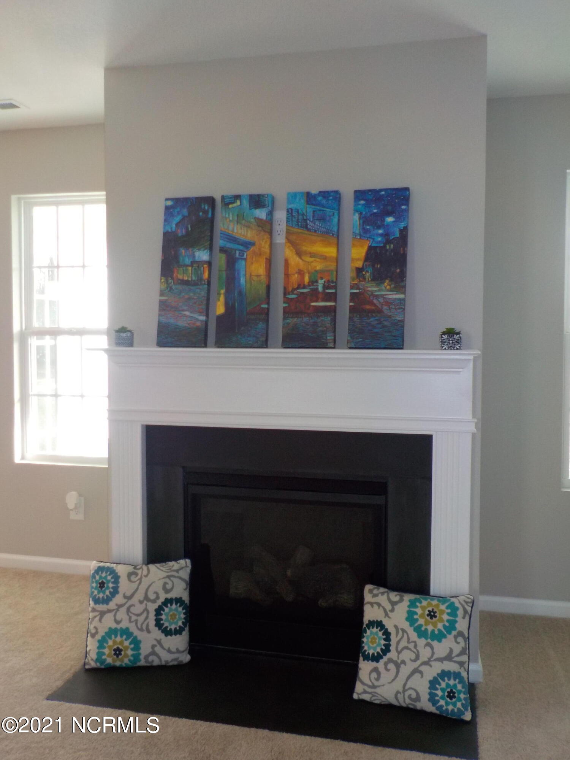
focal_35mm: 30
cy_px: 380
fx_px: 659
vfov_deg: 60.0
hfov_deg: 46.8
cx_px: 285
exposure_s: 1/30
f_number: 3.3
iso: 160
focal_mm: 4.1
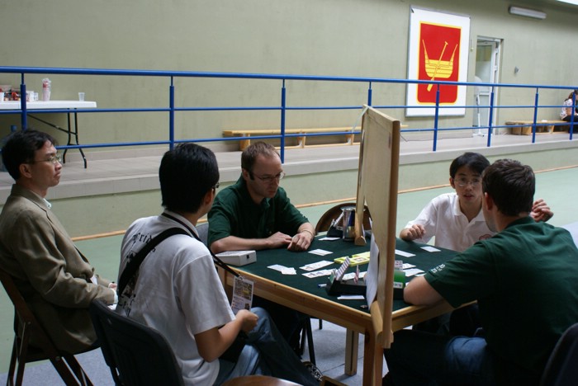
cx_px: 289
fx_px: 627
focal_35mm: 39
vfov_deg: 34.3
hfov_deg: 49.5
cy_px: 193
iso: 400
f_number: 5.6
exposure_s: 1/40
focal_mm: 26
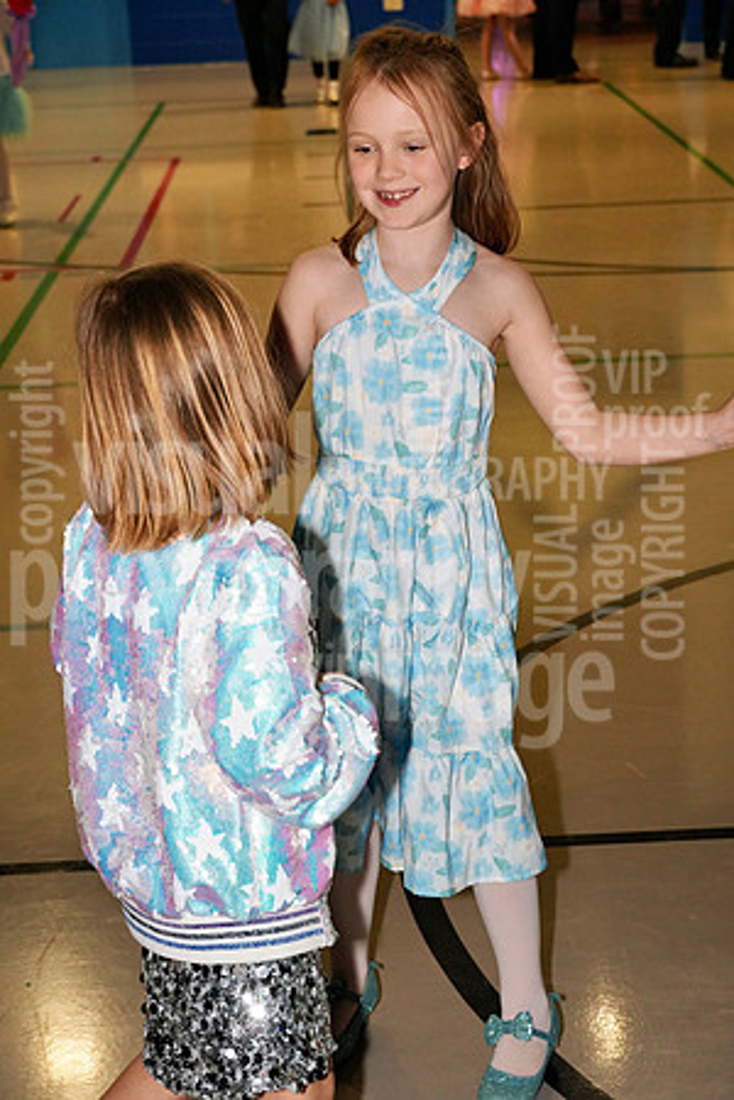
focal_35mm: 74
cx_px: 367
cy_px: 550
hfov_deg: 18.5
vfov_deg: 27.5
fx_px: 2248
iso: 2000
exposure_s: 1/200
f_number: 5.6
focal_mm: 49
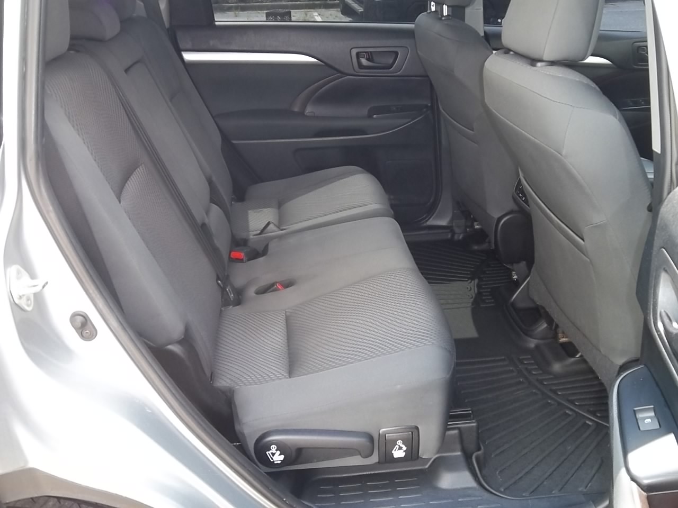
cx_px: 339
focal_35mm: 35
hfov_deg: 52.6
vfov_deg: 40.7
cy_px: 254
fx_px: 686
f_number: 3.86
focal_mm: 6.17
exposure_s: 1/60
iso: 160
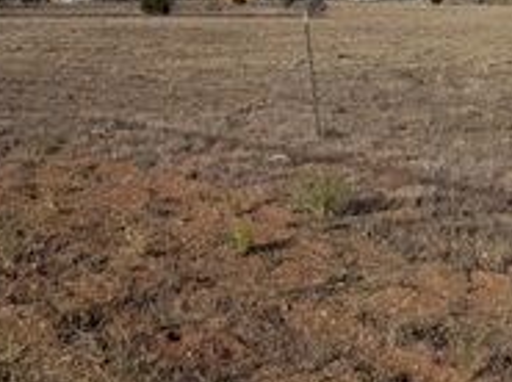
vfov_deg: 21.5
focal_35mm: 65
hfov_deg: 29.9
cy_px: -24
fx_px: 960
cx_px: 252
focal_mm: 6.76
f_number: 1.78
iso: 80
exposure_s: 1/8130
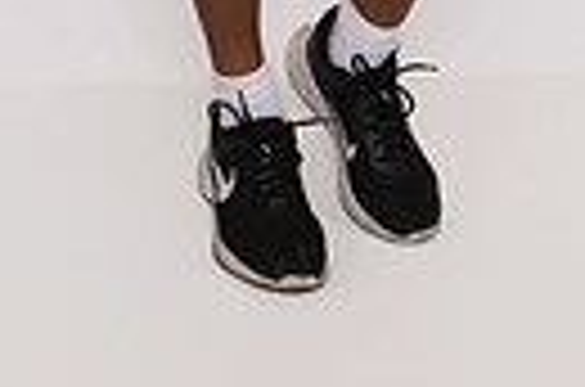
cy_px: -580
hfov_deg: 16.4
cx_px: 274
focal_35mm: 125
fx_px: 2026
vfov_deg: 9.5
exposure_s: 1/320
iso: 640
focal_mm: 36
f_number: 8
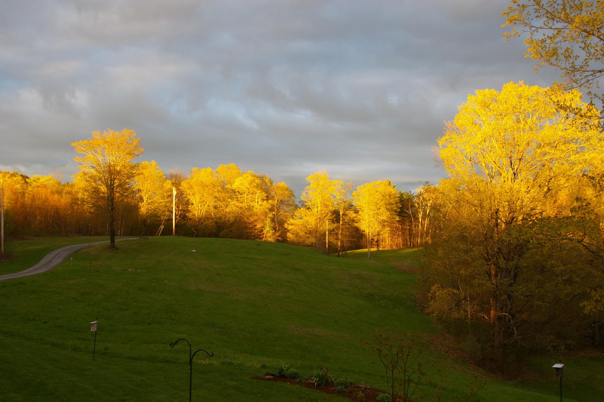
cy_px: 201
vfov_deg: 27.2
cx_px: 302
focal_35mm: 50
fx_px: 830
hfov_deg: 40.0
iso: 400
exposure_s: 1/125
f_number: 5.6
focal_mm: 33
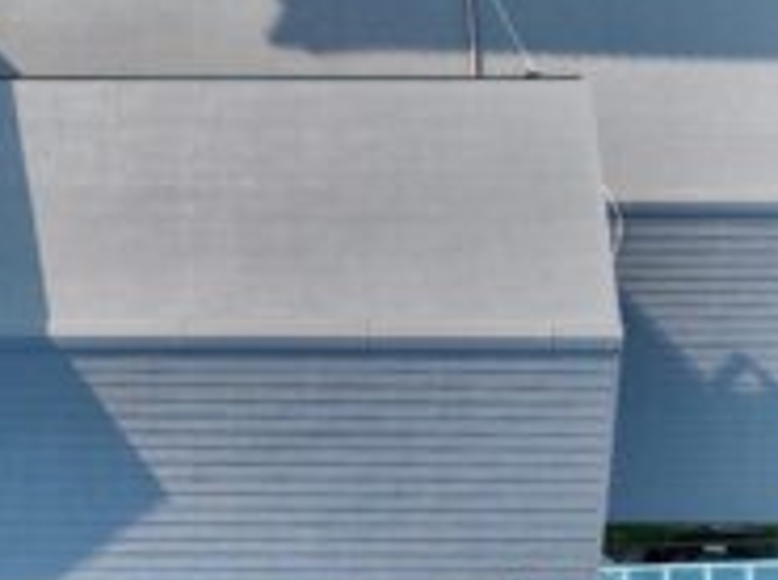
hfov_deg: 34.5
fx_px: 1166
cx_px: 59
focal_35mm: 52
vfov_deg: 27.7
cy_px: 177
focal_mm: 12.29
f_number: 2.8
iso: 240
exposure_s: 1/640
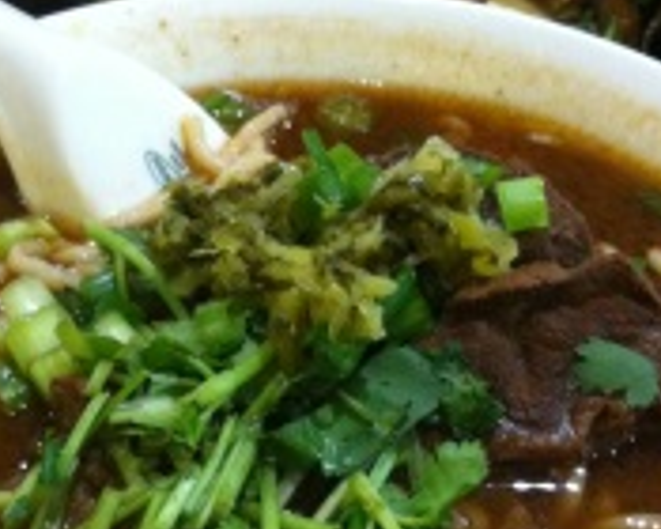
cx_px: 302
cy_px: 389
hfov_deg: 24.4
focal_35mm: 78
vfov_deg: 19.5
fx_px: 1526
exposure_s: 1/15
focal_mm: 3.85
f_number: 2.8
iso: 500
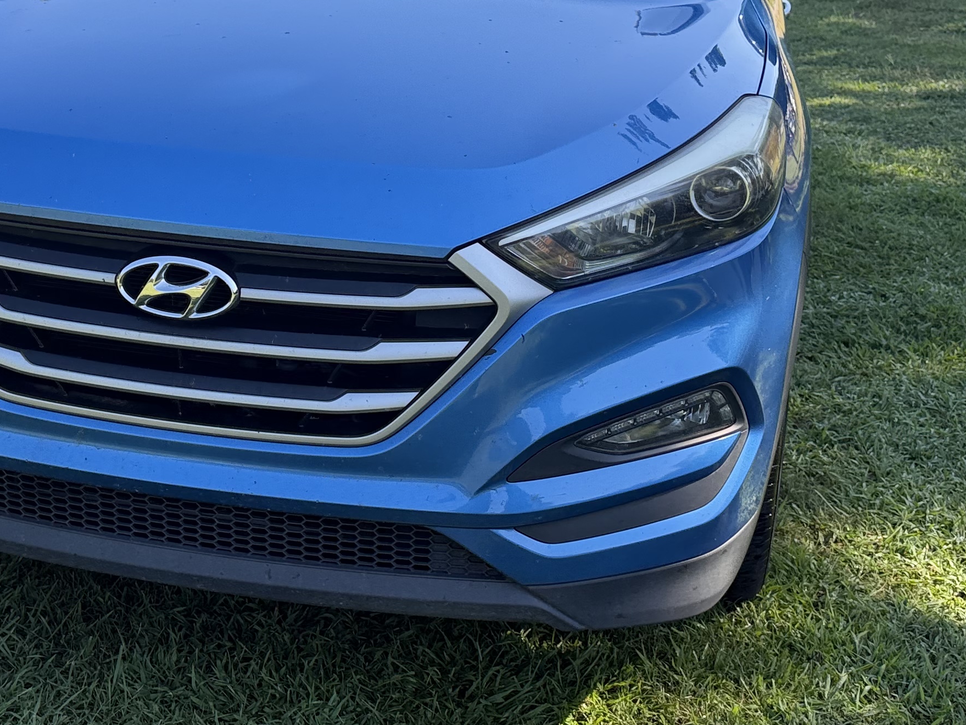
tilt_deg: -13.9
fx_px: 1535
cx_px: 280
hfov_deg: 34.4
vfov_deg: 26.5
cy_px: 259
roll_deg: +0.1
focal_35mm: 55
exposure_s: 1/1046
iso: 100
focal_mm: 6.76
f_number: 1.78
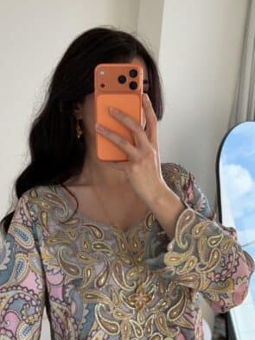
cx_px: 97
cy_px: 193
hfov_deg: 22.5
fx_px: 639
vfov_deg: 29.8
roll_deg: -4.3
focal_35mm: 65
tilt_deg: -15.9
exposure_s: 1/216
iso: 64
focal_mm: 6.76
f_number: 1.78
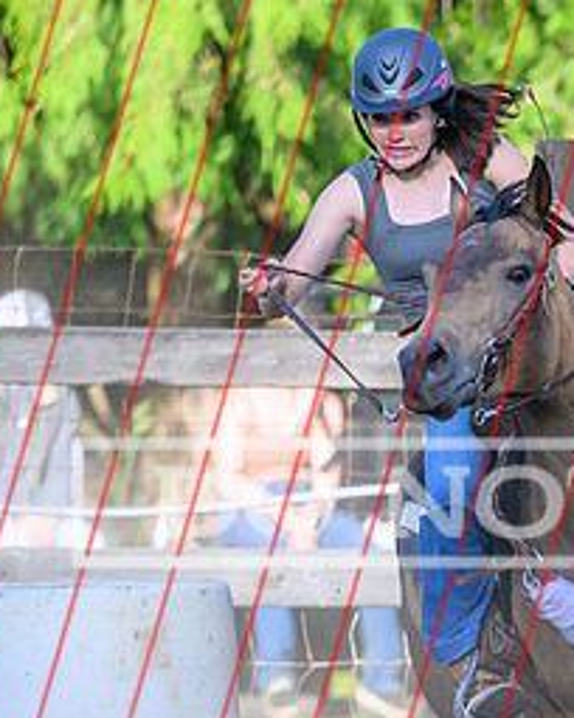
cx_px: 715
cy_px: 808
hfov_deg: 1.8
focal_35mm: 852
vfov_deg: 2.3
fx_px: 18092
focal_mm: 200
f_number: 2.8
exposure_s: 1/2500
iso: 500
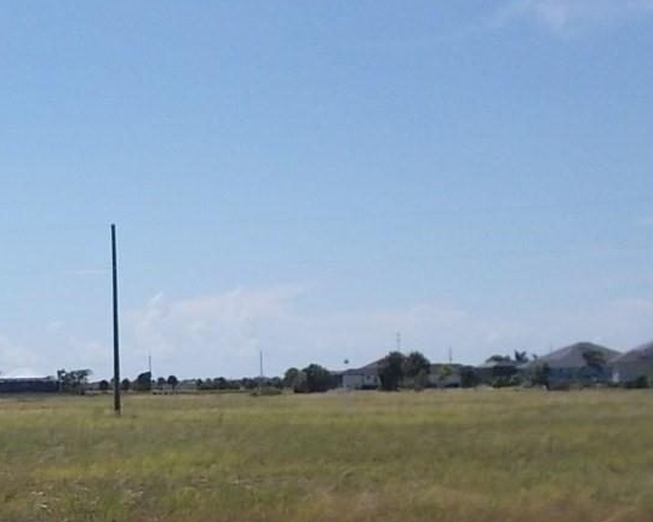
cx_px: -187
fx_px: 1623
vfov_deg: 17.9
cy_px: 501
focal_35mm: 84
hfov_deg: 20.8
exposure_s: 1/1499
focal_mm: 4.1
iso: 80
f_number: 3.3
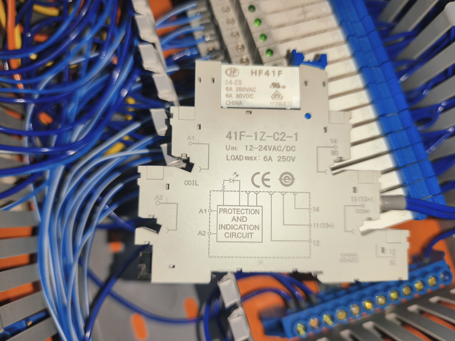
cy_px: 170
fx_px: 302
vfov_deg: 58.9
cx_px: 228
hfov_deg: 73.9
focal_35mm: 23
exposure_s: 1/120
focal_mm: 6.18
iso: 125
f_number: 1.65
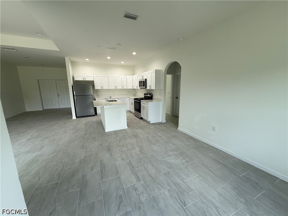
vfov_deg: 85.7
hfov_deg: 102.1
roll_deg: -1.7
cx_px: 144
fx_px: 116
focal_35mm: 14
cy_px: 108
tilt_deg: -11.9
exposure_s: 1/120
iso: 80
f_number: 2.2
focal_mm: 2.22
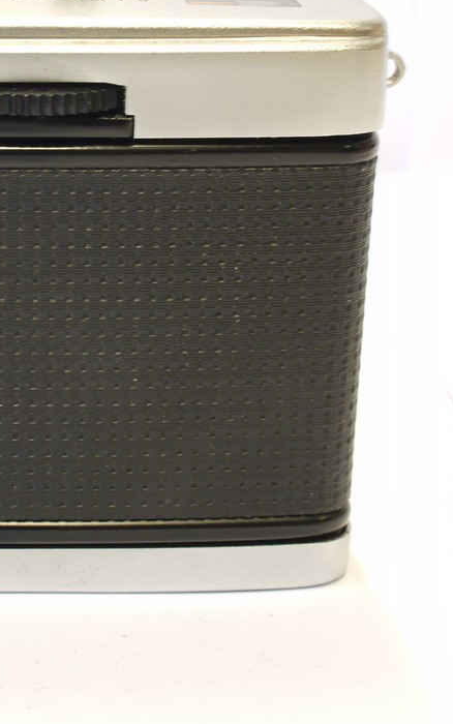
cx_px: -141
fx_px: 2151
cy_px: 269
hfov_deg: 11.7
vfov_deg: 19.1
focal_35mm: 109
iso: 400
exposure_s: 1/8
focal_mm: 30
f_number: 8
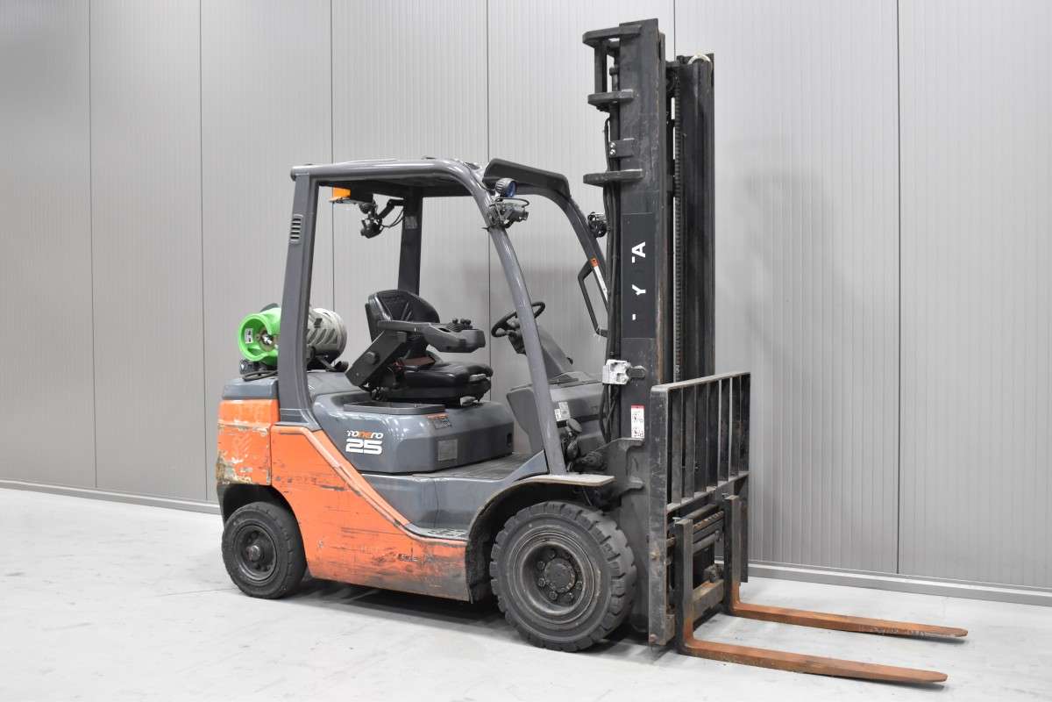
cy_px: 351
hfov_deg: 53.1
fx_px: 1052
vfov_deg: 36.9
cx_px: 526
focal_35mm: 36
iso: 1600
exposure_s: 1/20
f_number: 5
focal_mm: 24
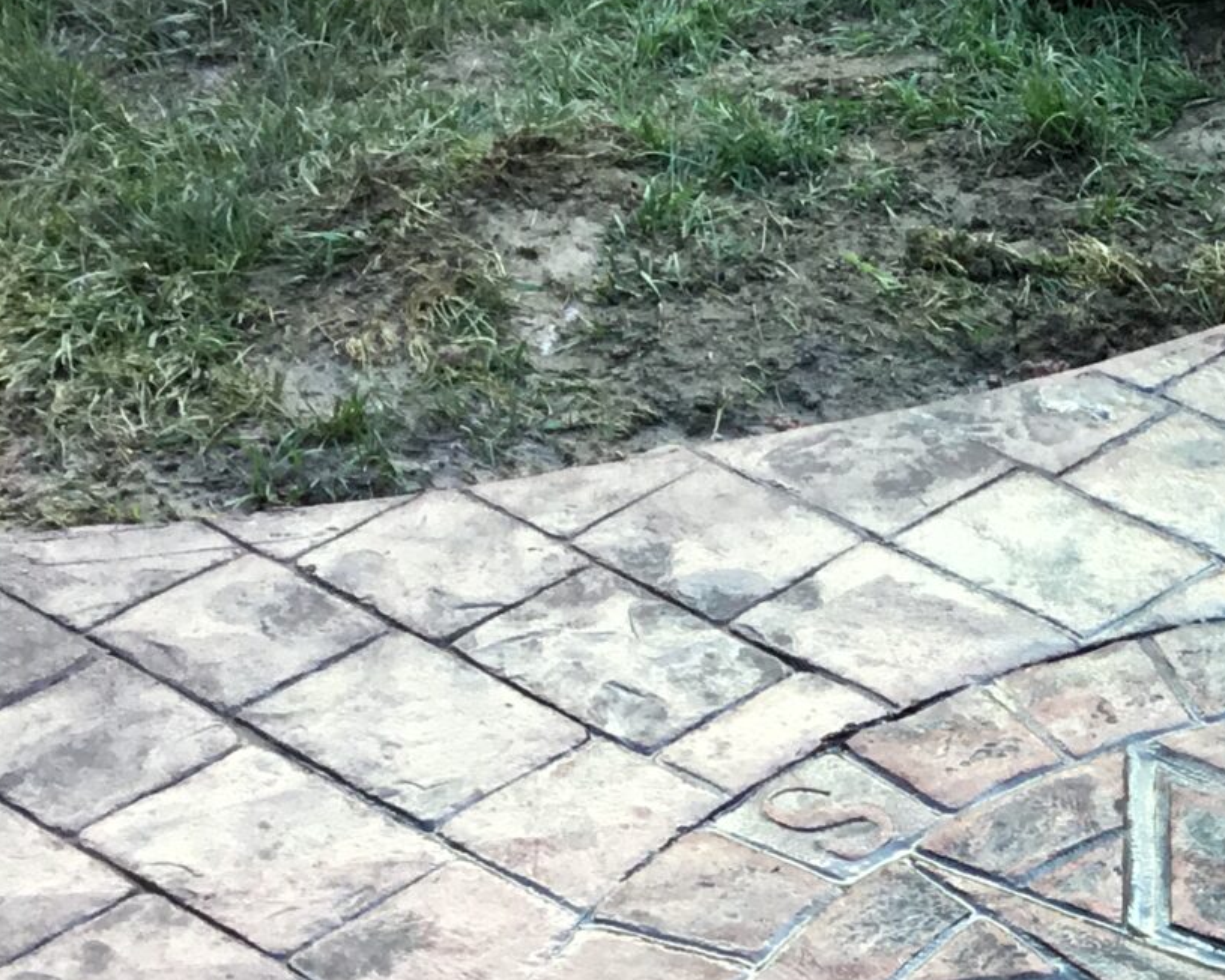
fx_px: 3444
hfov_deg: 18.6
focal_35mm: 95
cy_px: 1210
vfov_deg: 15.5
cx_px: 1631
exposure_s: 1/120
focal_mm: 3.3
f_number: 2.4
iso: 40
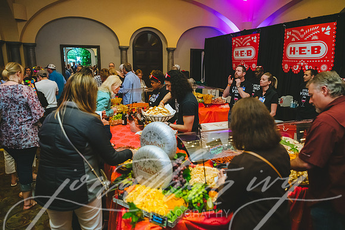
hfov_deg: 73.7
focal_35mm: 24
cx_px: 172
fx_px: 230
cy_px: 115
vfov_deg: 53.2
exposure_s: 1/200
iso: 2000
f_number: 2.8
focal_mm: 24
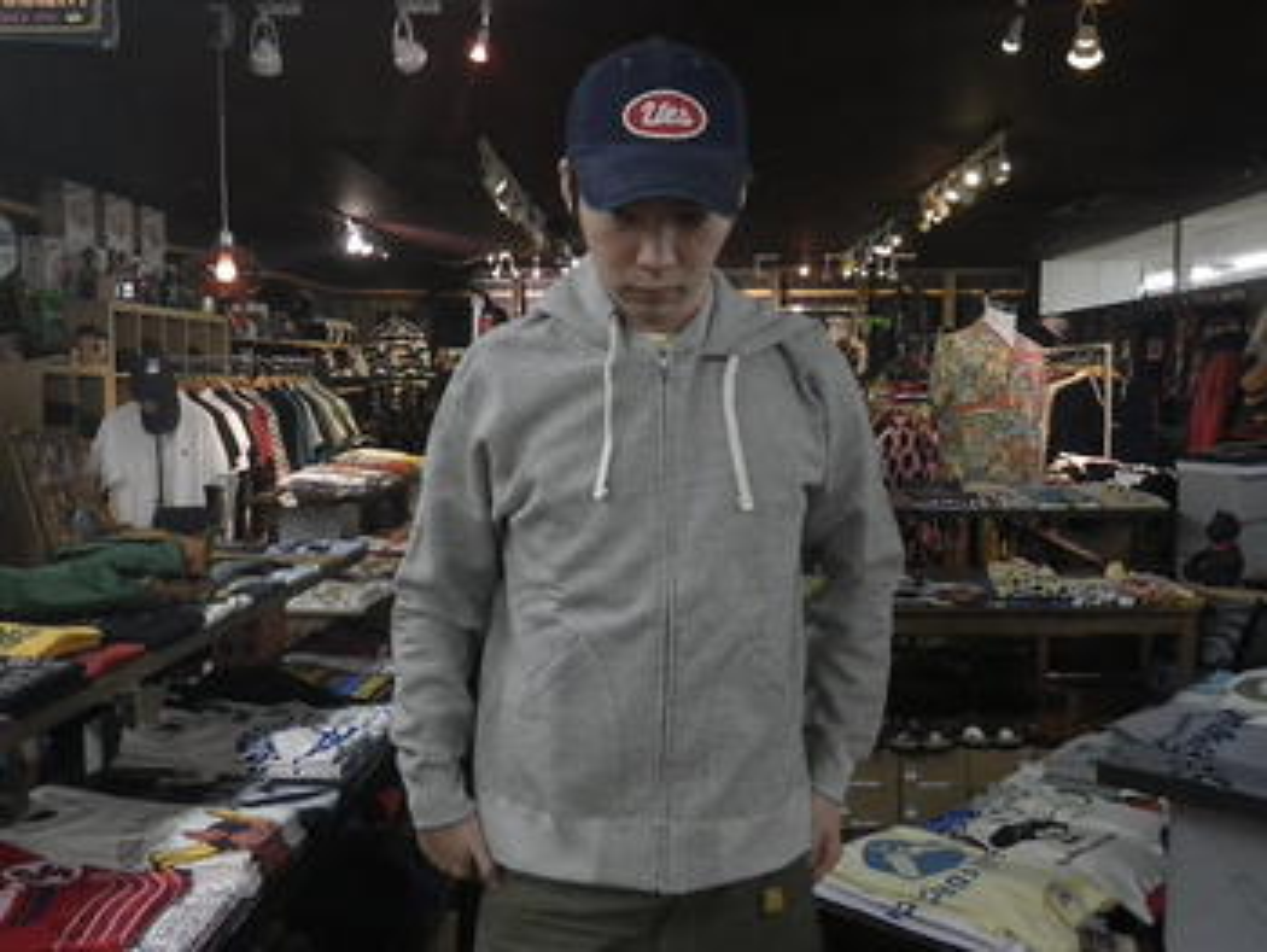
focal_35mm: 34
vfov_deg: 41.8
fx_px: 1245
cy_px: 476
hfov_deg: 53.9
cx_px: 634
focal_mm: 6.1
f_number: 3.8
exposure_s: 1/50
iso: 400
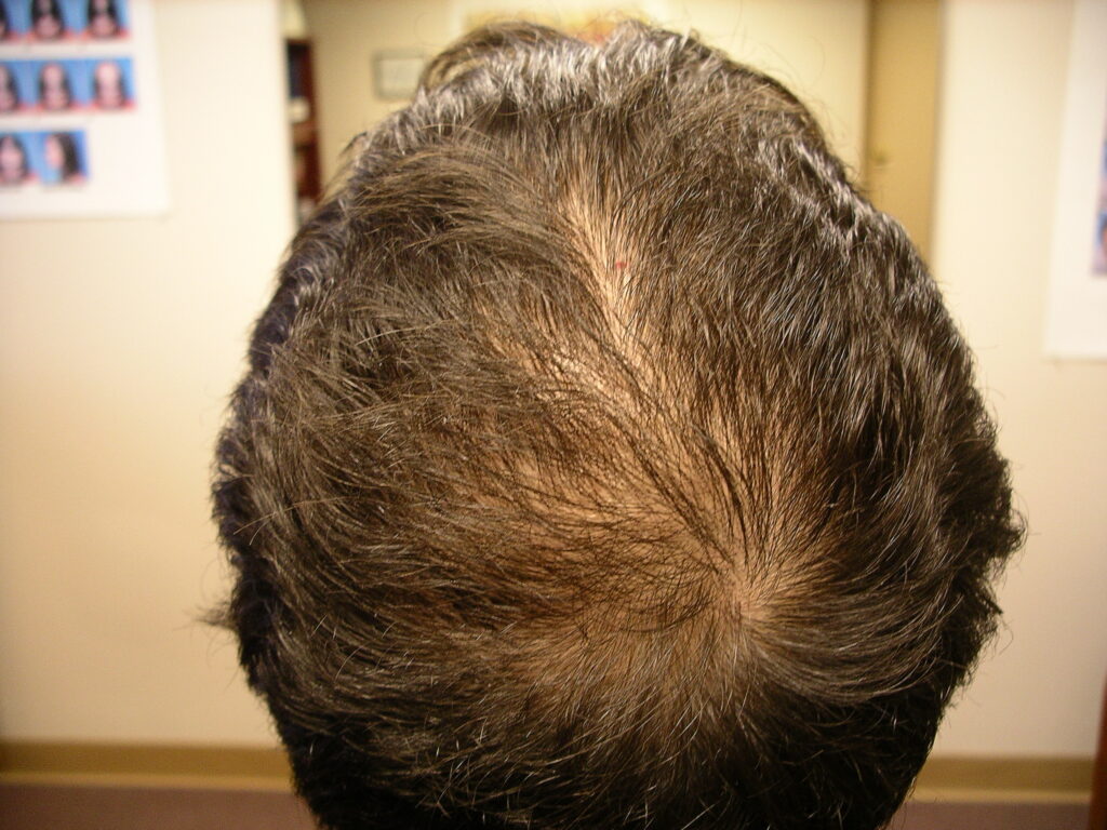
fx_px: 1183
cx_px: 554
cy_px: 415
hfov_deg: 50.1
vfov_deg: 38.7
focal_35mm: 37
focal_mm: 7.8
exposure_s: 1/18
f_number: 2.8
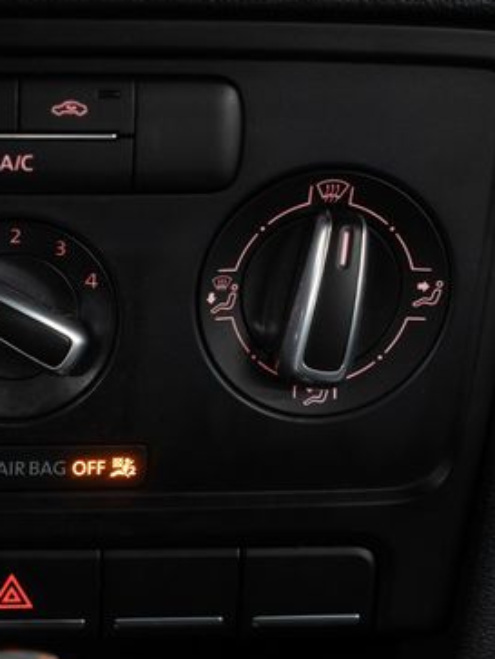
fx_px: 1354
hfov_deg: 20.2
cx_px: 18
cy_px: 374
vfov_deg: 27.4
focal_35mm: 71
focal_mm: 28
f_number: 3.2
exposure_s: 1/40
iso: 1000
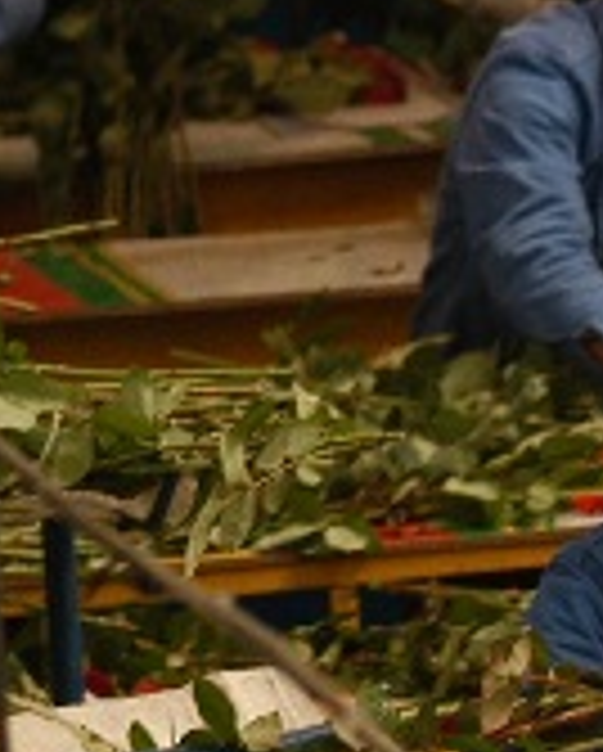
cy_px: 1049
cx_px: 1341
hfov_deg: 1.5
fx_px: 23042
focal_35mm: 1035
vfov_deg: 1.9
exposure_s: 1/60
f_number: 5
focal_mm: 125
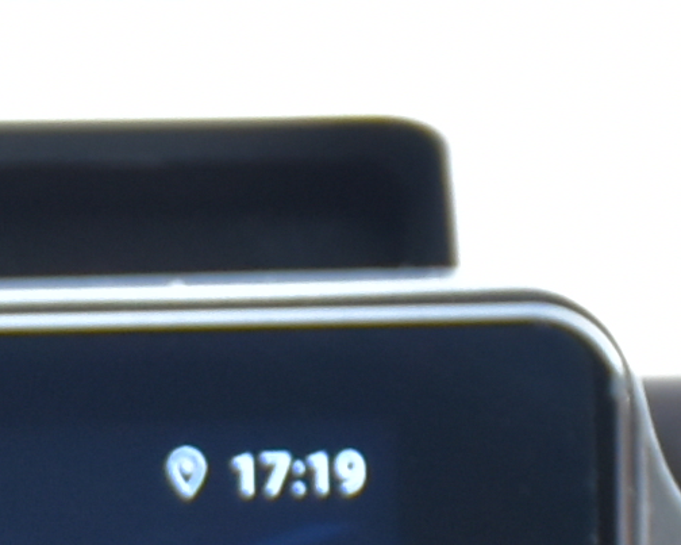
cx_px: -1015
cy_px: 1838
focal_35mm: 603
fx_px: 12151
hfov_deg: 3.2
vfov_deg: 2.5
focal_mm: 48
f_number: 4.5
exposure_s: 1/60
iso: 800
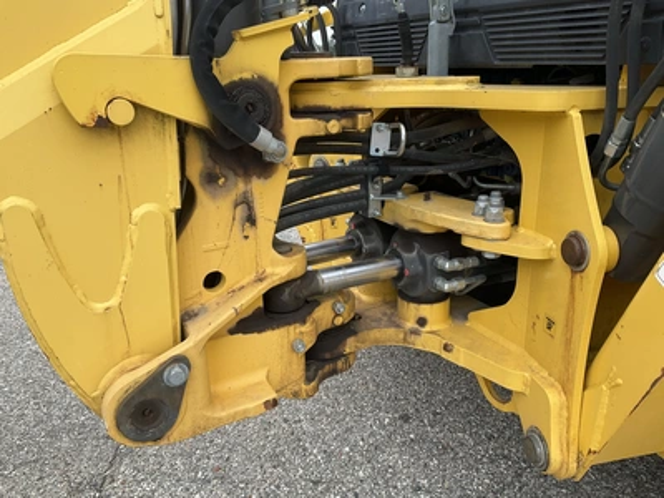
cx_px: 332
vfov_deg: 48.2
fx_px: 556
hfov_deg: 61.7
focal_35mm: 29
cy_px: 249
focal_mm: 3
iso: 20
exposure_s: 1/231
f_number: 1.8
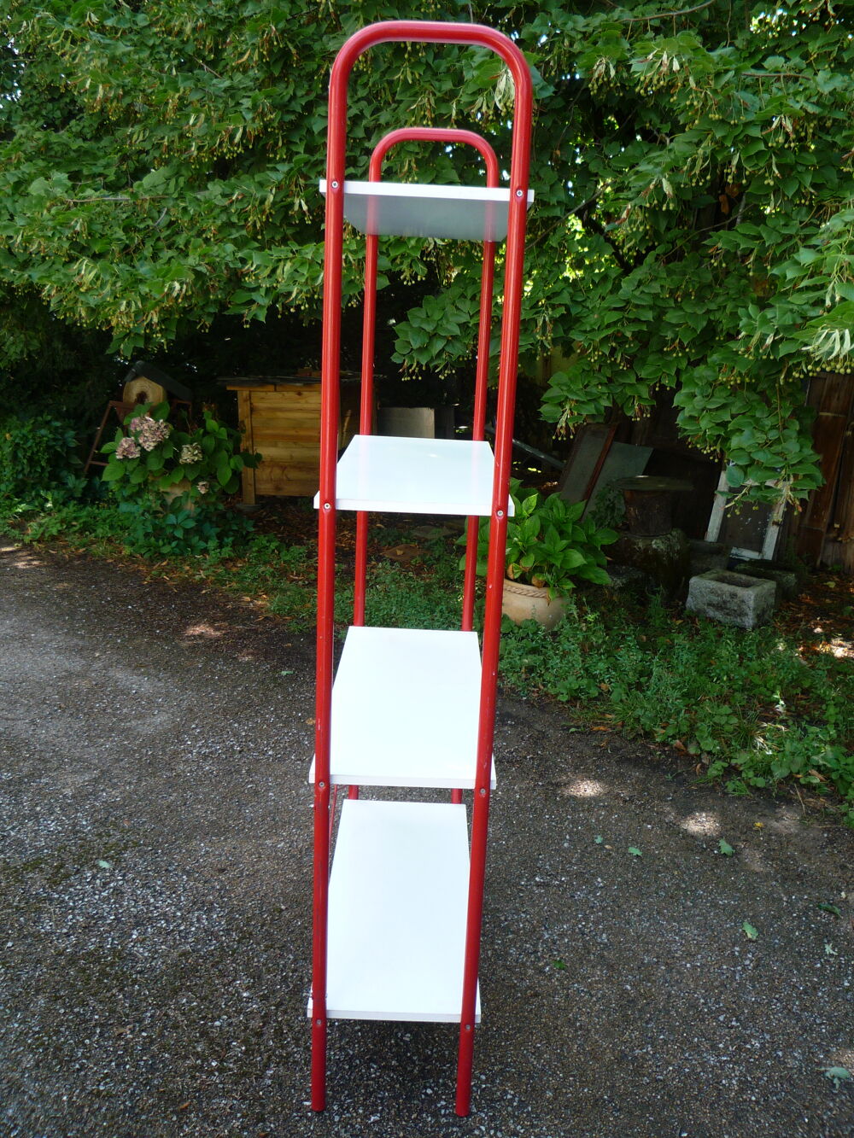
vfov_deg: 60.0
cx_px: 427
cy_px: 569
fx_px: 987
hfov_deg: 46.8
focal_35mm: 30
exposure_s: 1/80
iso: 100
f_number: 3.3
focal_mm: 5.2
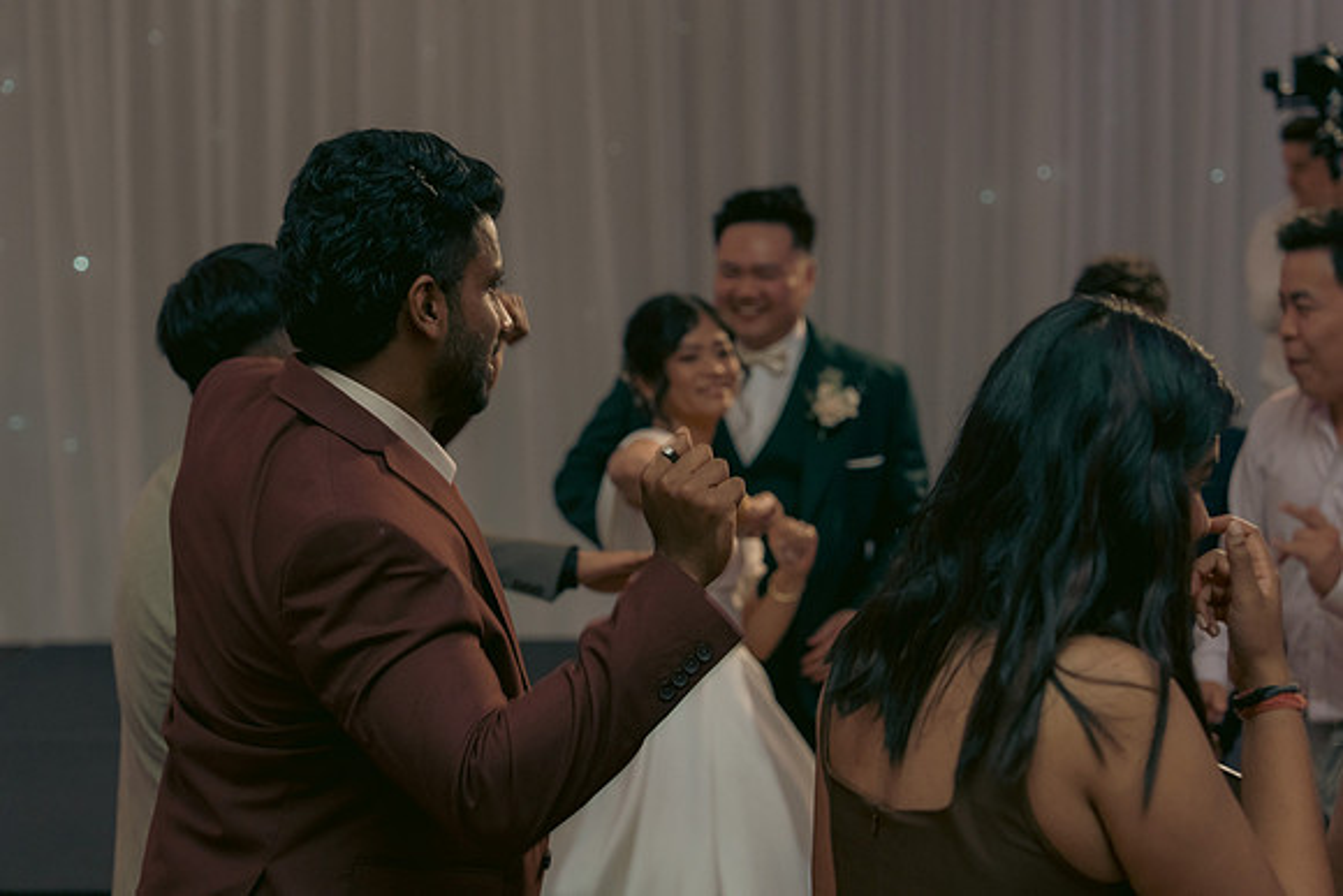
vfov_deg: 20.6
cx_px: 672
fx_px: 2463
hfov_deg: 30.5
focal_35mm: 66
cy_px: 448
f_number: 3.5
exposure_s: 1/160
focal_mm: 66
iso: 2500
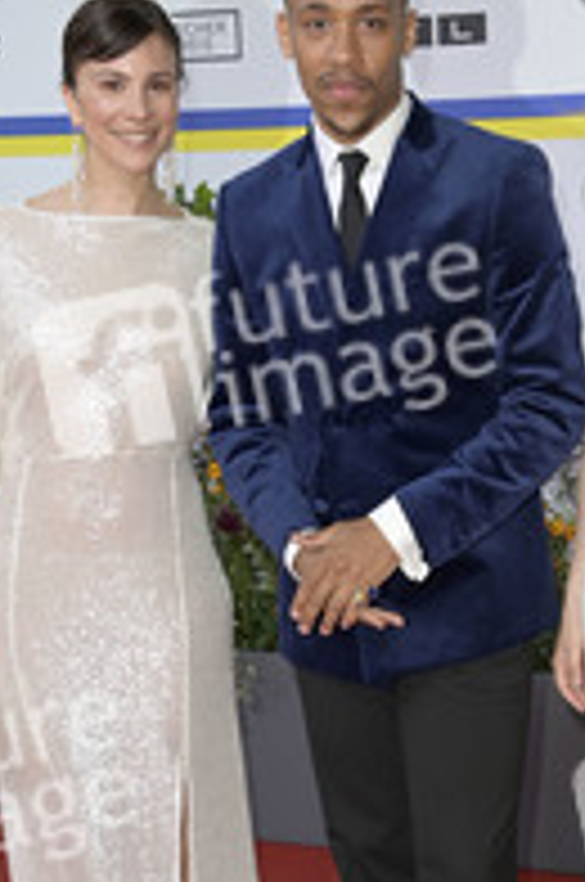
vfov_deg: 20.8
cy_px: 576
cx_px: 396
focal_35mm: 98
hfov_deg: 13.9
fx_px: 2397
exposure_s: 1/250
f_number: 6.3
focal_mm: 48
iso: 640
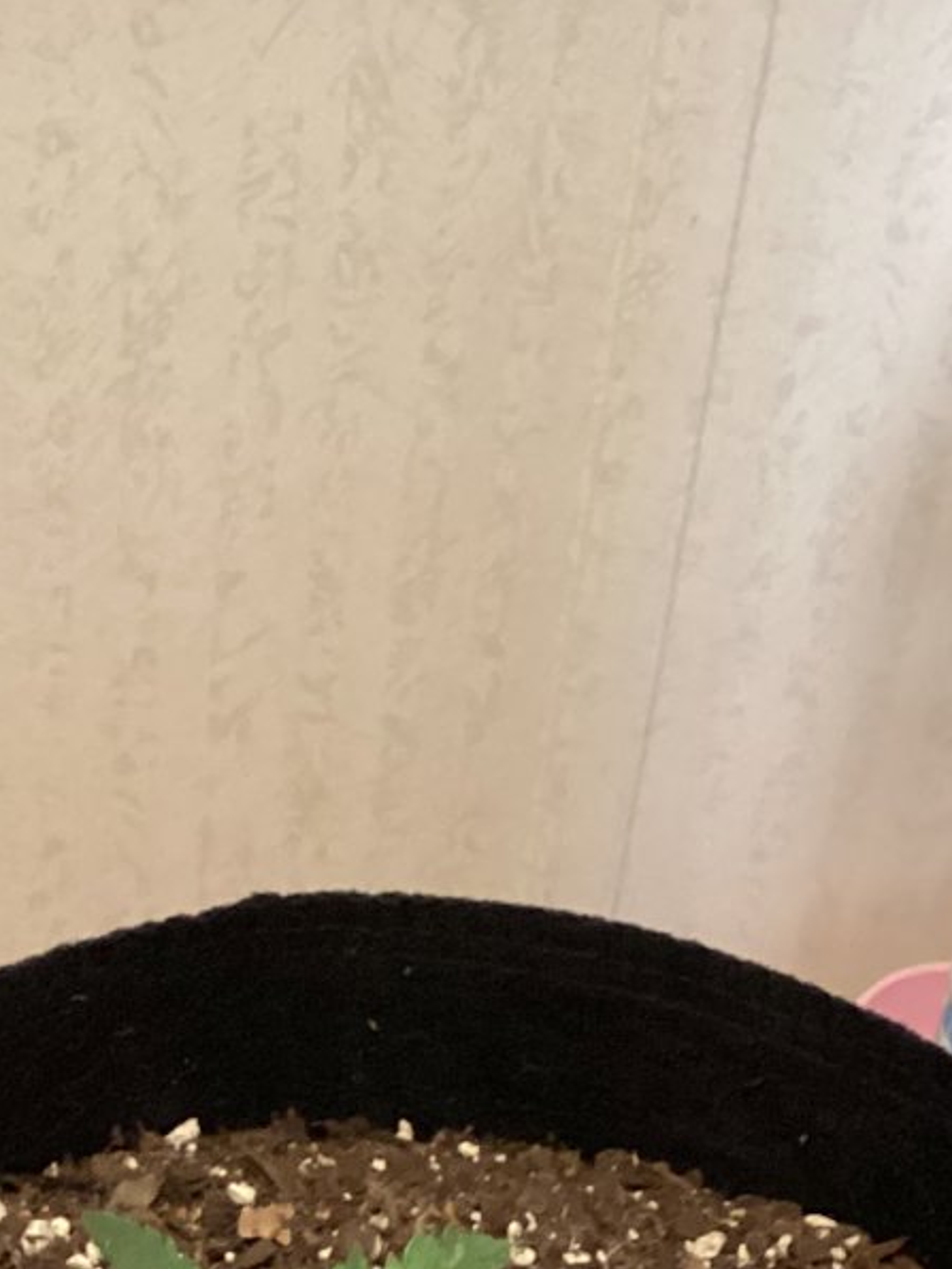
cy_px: 1505
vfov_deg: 23.0
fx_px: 2860
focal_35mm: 78
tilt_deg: -48.0
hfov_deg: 18.7
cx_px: 191
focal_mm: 3.3
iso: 640
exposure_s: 1/20
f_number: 2.4
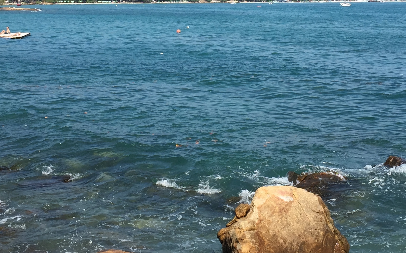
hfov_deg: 32.5
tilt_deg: -0.6
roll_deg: -0.8
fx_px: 697
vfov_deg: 20.0
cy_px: 5
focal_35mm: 63
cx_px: 220
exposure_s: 1/1799
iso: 32
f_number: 2.2
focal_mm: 4.15
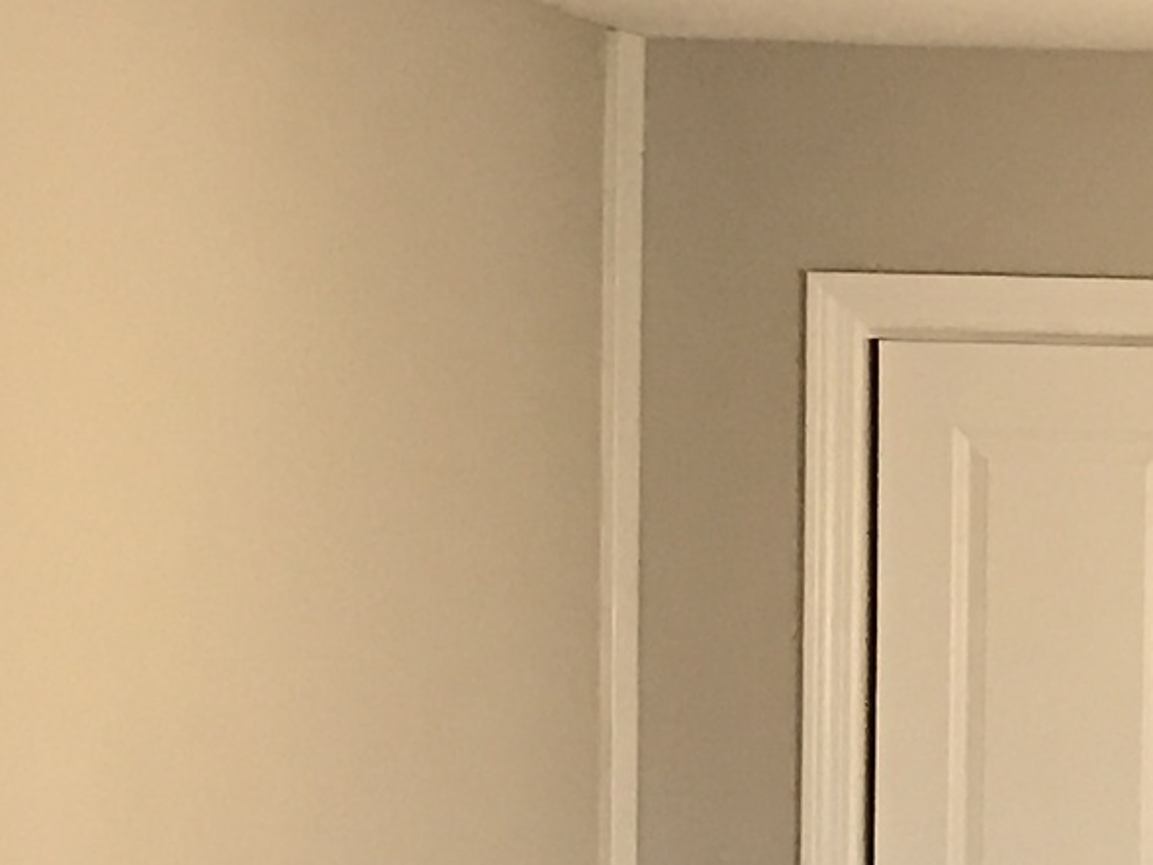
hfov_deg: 12.0
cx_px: 2343
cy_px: 795
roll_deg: -0.6
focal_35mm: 146
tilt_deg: -1.4
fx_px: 4864
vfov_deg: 10.1
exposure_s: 1/15
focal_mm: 3.99
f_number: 1.8
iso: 40
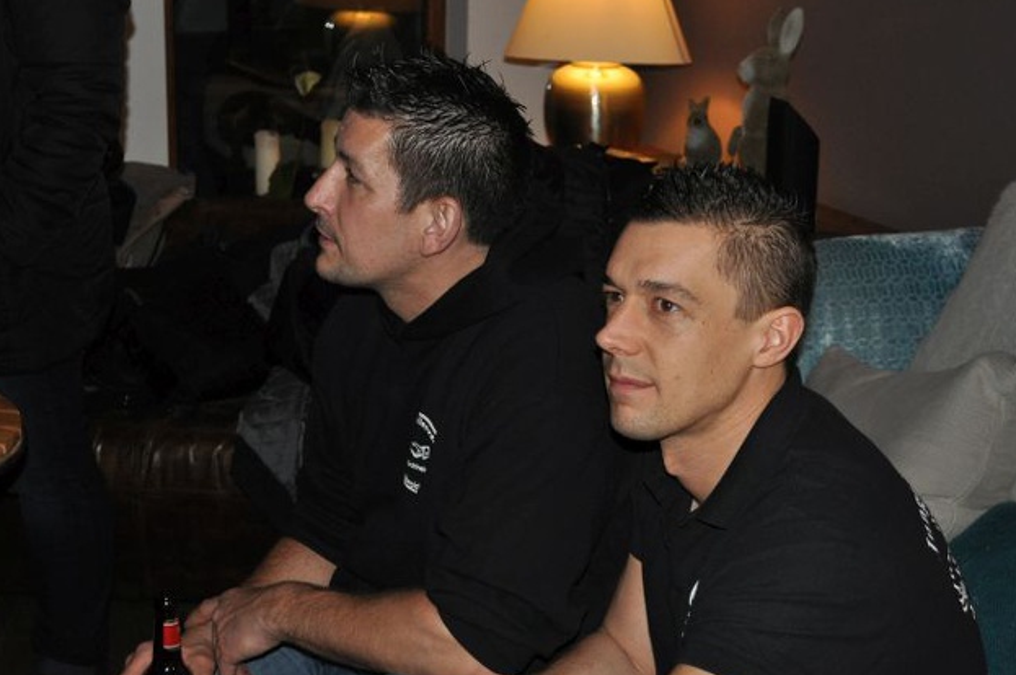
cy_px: 362
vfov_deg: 22.2
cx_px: 506
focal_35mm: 61
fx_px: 1720
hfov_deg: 32.9
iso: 800
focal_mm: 32
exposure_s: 1/60
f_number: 4.8
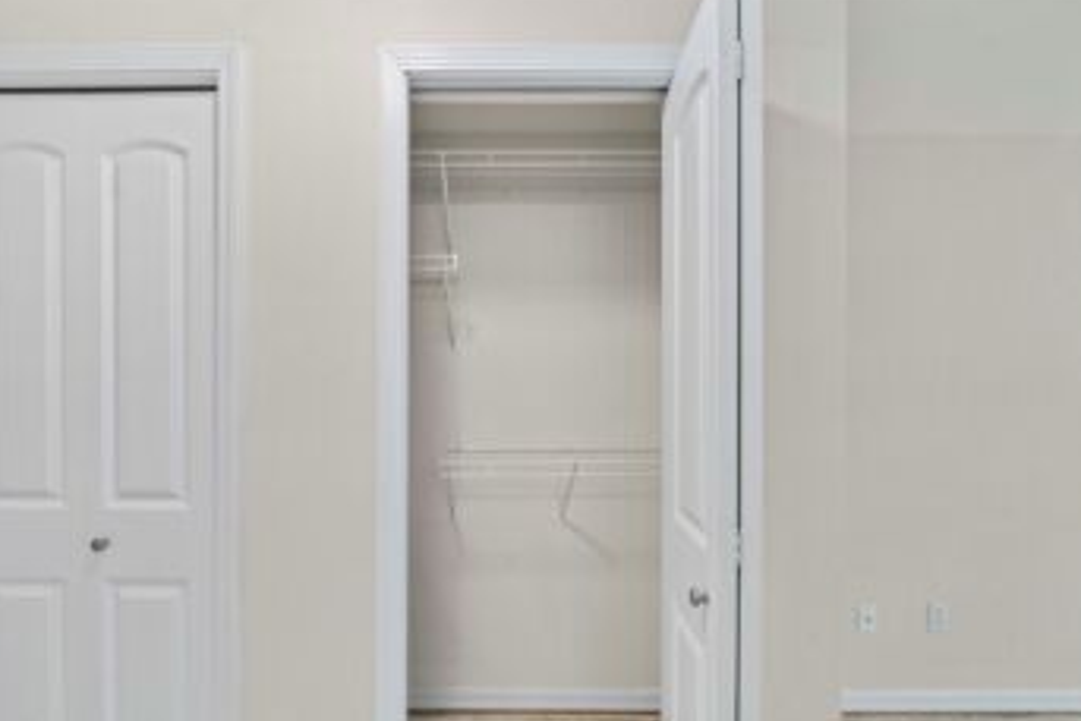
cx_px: 498
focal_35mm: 14
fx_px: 421
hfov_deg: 104.0
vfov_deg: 81.0
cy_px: 398
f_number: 7.1
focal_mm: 12
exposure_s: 1/60
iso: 250
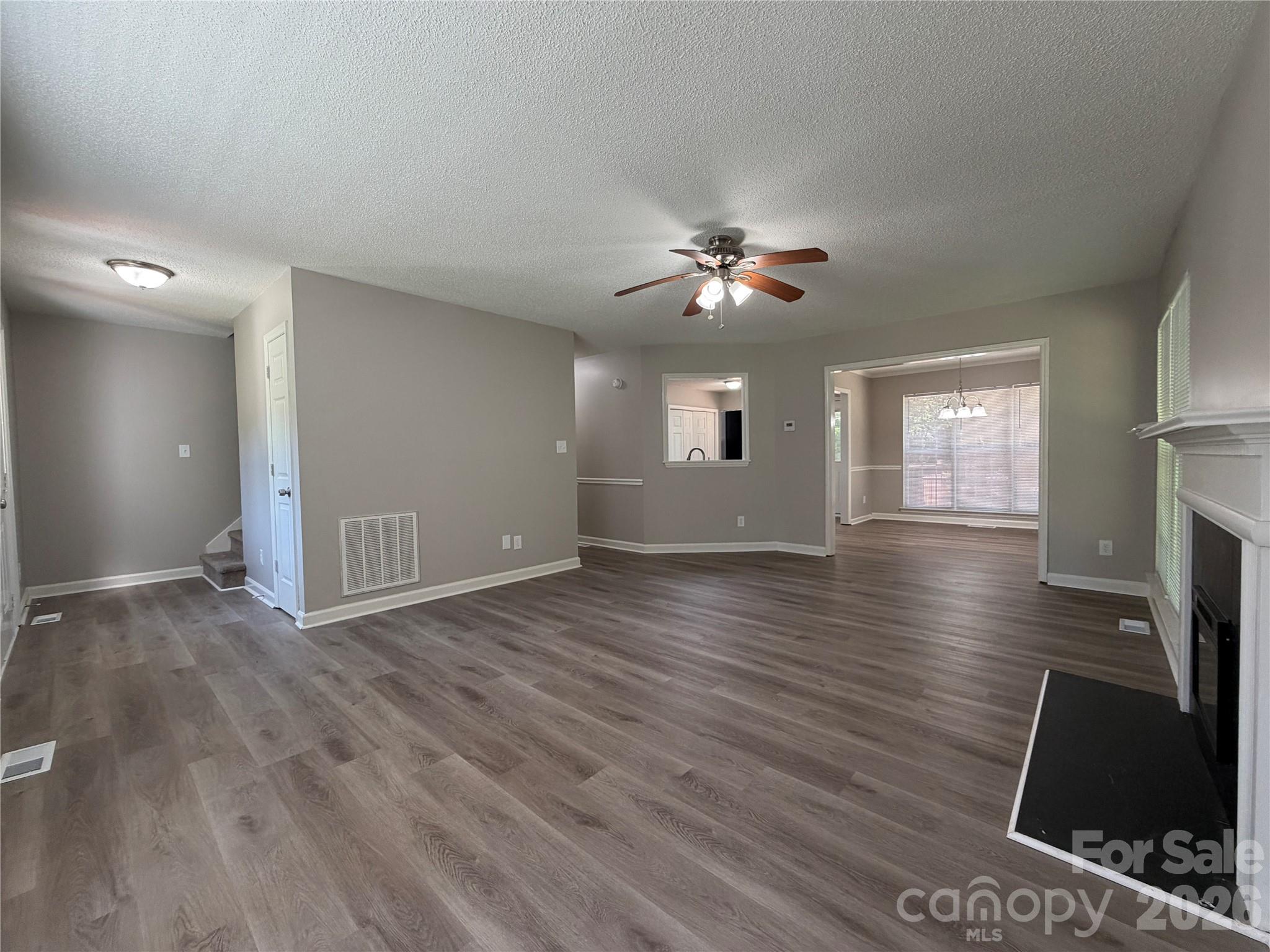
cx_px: 635
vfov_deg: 85.7
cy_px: 476
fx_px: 514
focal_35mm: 14
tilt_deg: -1.5
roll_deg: +1.6
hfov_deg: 102.1
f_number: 2.2
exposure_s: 1/121
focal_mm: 2.22
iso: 250
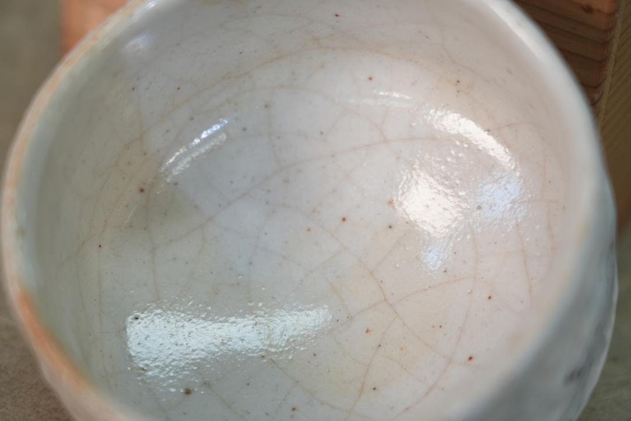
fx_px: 1841
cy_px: 210
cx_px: 316
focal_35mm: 105
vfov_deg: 13.0
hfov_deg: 19.5
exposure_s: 1/125
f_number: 4
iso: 640
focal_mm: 105
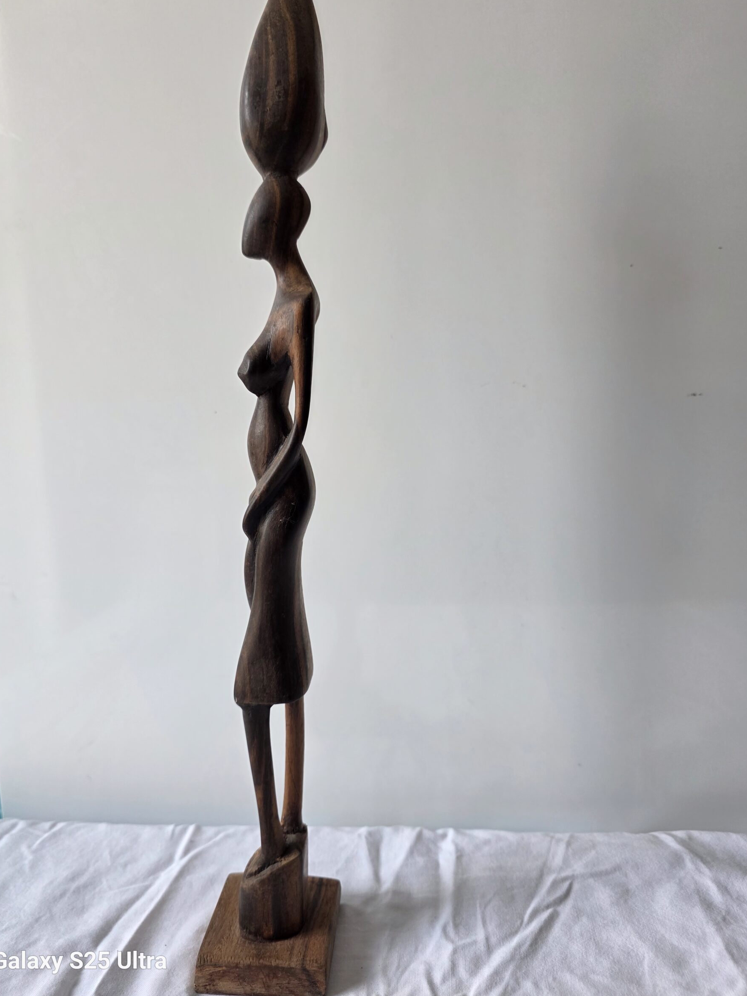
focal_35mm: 25
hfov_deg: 54.8
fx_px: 719
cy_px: 484
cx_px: 347
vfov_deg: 69.4
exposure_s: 1/180
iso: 100
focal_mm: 6.3
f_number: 1.7
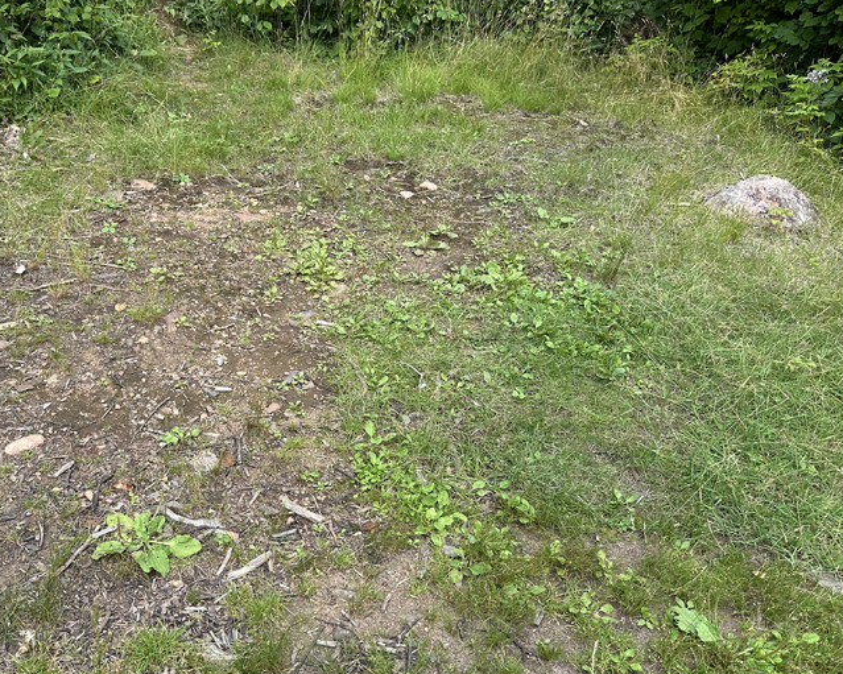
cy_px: 353
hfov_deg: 53.0
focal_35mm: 33
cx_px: 269
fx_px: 823
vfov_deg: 44.5
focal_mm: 6.86
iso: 80
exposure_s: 1/718
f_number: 1.78
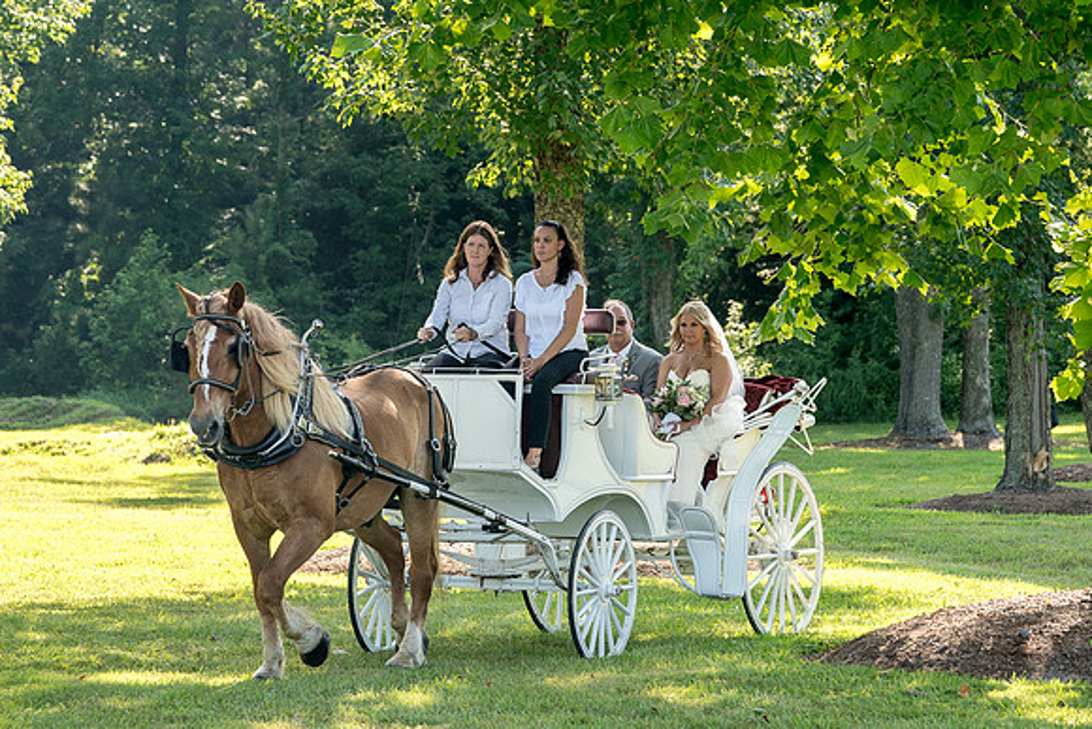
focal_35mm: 159
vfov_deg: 8.7
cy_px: 247
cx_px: 470
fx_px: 4814
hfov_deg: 12.9
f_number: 5.6
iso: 100
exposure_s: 1/250
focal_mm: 118
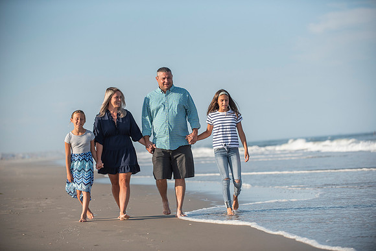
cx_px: 188
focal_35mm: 116
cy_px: 126
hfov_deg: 17.6
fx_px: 1212
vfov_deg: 11.8
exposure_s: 1/4000
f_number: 3.5
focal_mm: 116
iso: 250
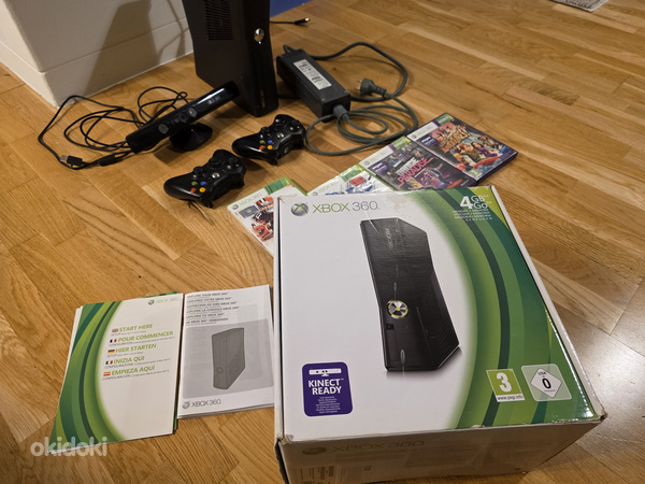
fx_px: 429
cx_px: 322
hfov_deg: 73.9
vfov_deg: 58.9
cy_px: 242
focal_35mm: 23
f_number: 1.7
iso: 320
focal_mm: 6.3
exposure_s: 1/50
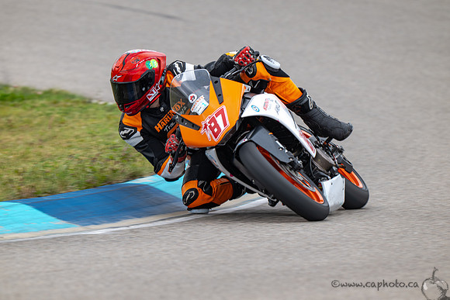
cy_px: 150
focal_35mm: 600
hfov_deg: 3.4
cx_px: 225
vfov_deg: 2.3
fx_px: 7501
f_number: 8
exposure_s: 1/160
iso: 110
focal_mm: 600
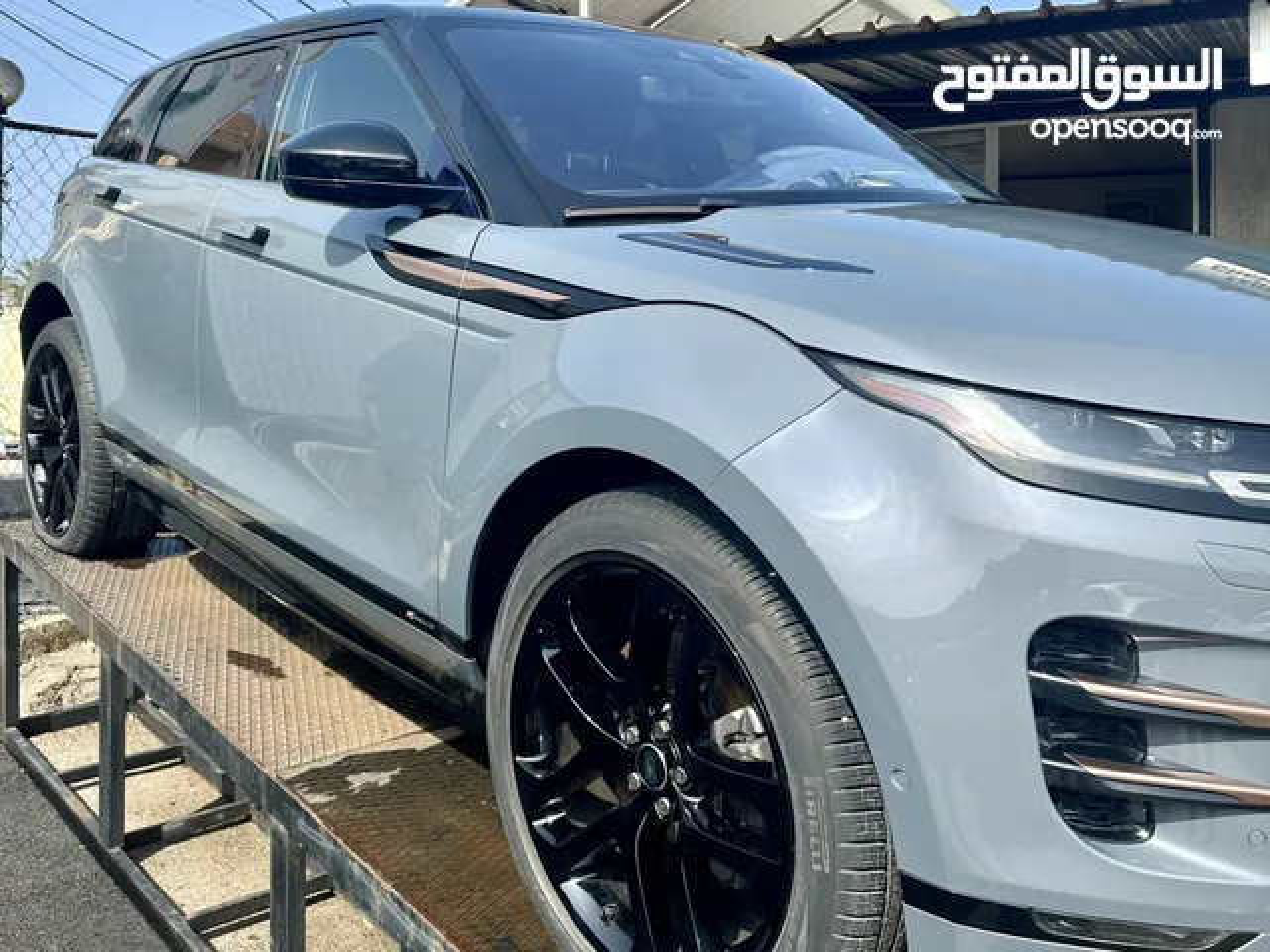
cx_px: 635
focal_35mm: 24
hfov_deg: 71.6
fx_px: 881
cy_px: 476
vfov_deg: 56.8
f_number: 1.78
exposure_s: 1/3247
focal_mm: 6.86
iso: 80
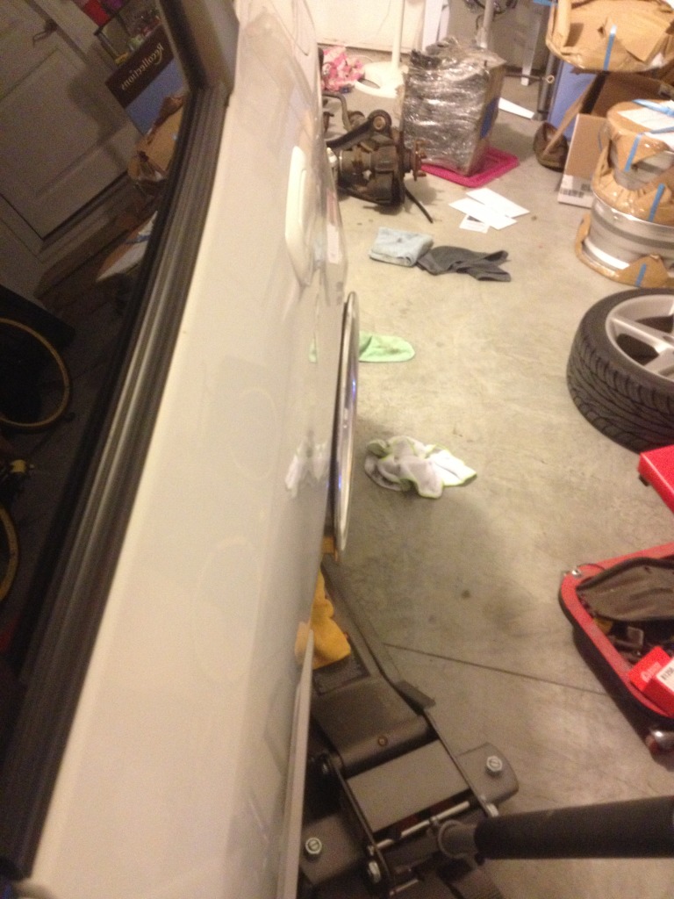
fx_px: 909
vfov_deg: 52.6
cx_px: 337
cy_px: 450
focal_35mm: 35
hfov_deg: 40.7
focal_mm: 4.3
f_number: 2.4
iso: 400
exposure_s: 1/17
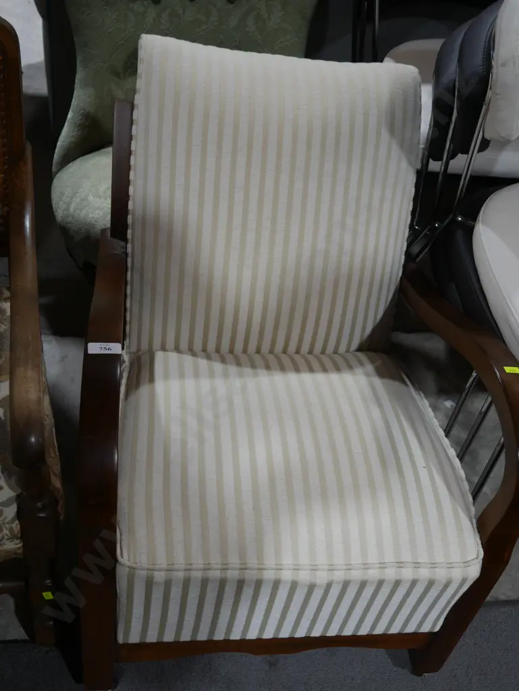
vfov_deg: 46.8
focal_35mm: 40
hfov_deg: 36.0
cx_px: 260
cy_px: 346
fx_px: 799
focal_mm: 20
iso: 250
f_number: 4.4
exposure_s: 1/60
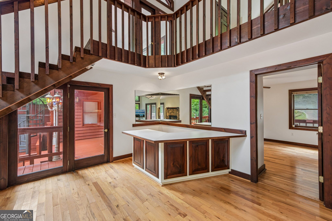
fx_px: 129
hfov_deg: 104.3
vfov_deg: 81.2
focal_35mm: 14
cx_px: 166
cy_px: 110
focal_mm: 14
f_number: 8
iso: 400
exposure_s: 1/15
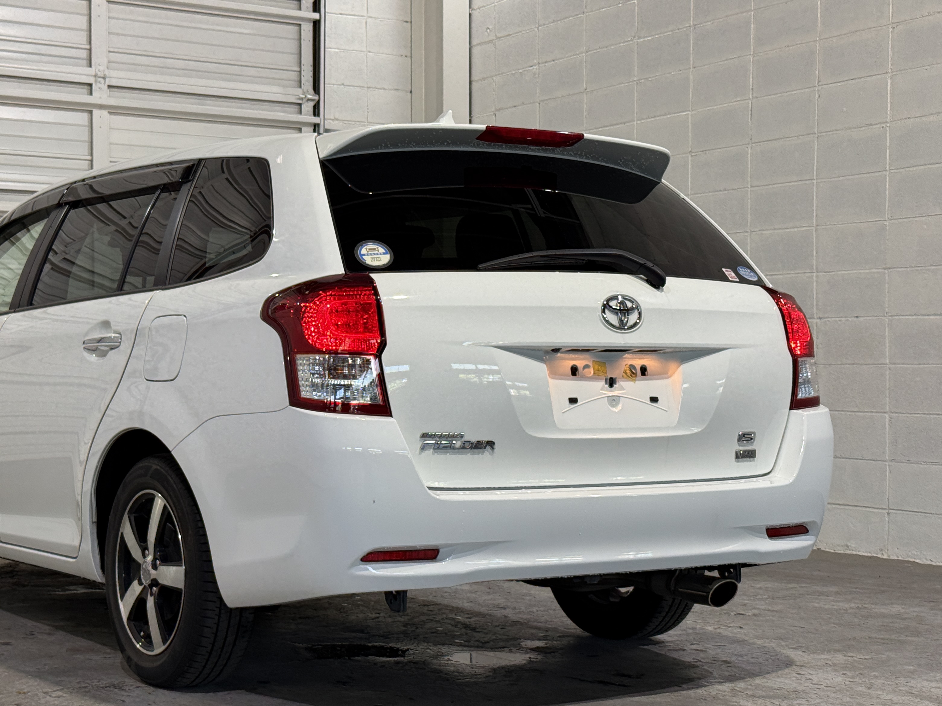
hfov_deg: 31.0
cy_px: 374
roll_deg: -0.4
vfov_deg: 23.6
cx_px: 343
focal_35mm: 62
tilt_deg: -0.2
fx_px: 1687
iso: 64
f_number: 1.78
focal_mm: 6.76
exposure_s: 1/60
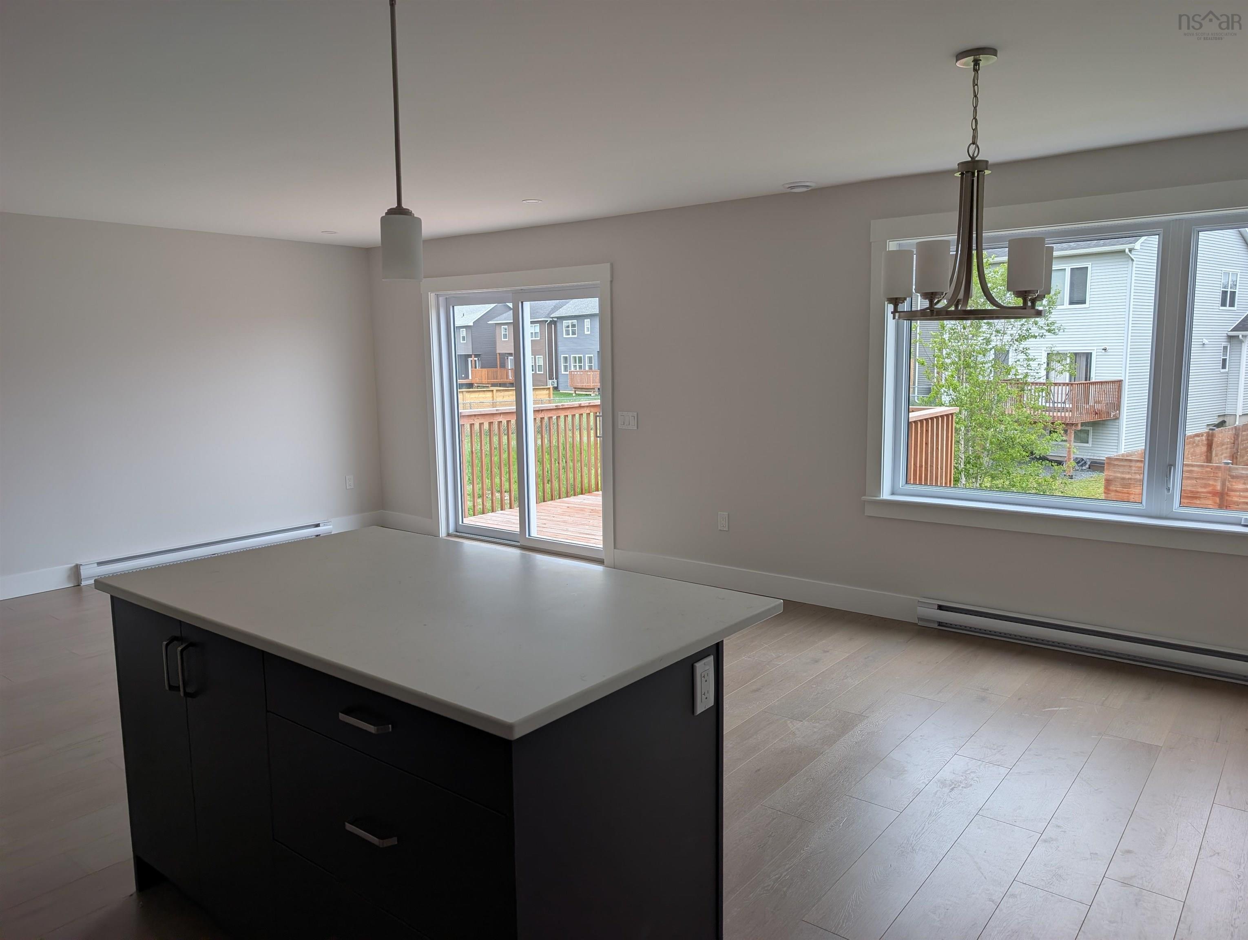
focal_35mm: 24
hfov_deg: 71.5
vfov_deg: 56.9
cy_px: 470
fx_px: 866
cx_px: 624
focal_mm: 6.9
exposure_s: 1/148
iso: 19
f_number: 1.68
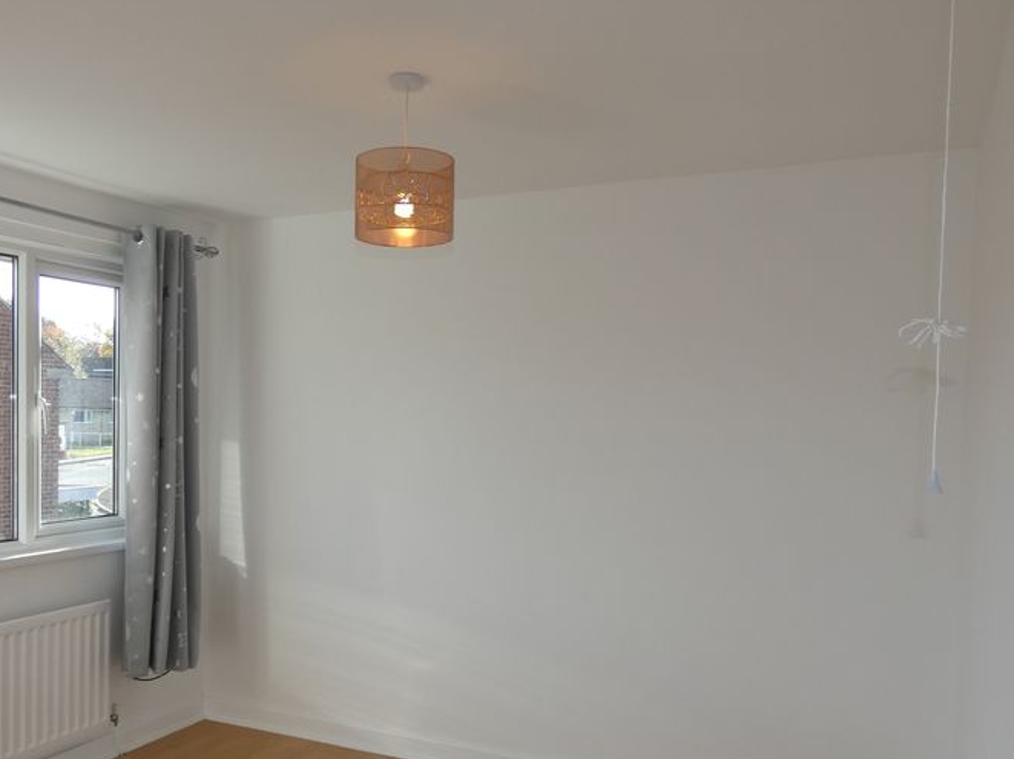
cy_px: 457
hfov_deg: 57.9
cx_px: 408
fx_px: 908
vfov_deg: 45.2
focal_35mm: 31
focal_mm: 3.6
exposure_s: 1/200
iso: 80
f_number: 2.8
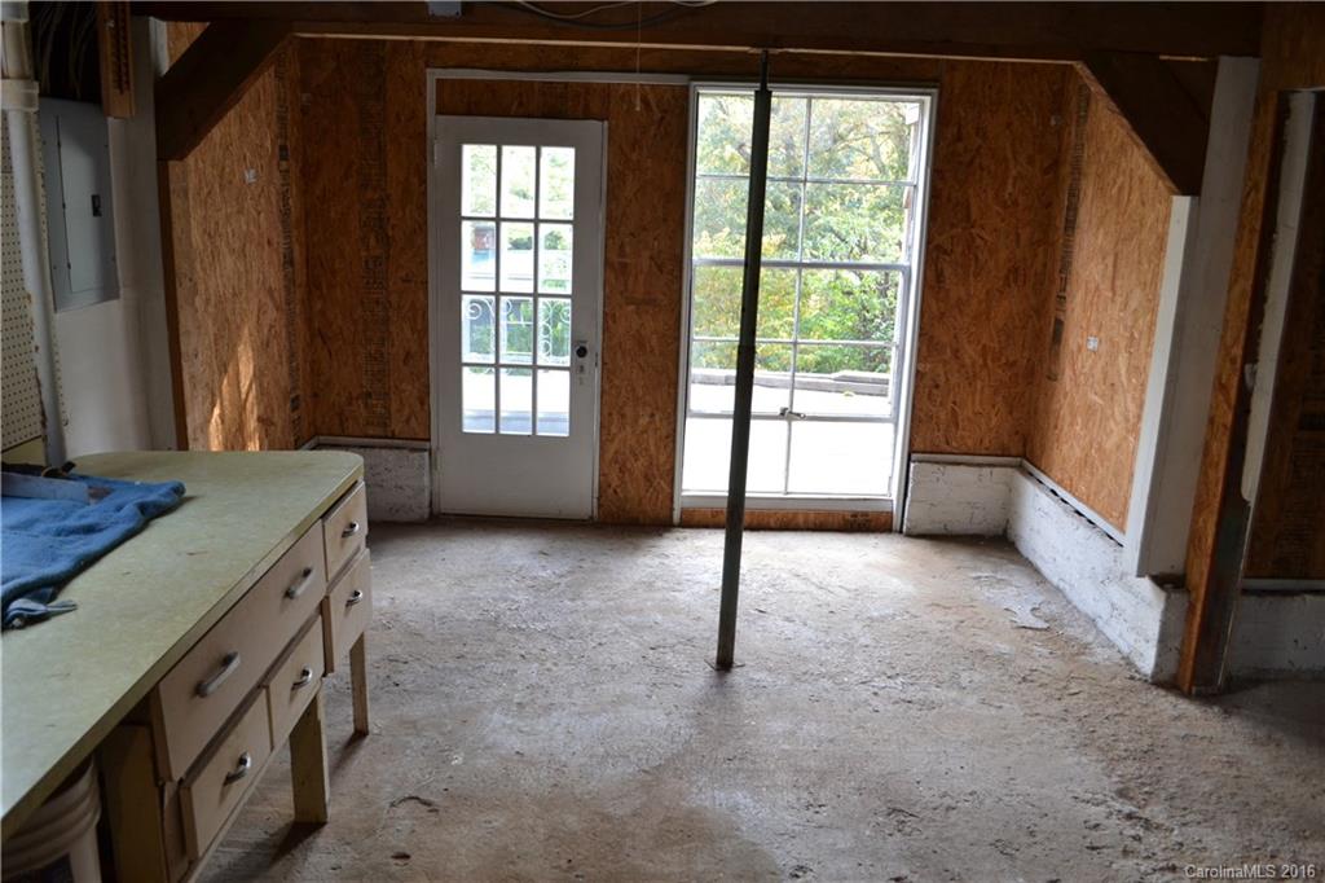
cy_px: 442
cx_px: 662
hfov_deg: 67.4
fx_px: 993
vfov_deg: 47.9
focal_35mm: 27
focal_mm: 18
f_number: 4
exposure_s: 1/60
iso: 400
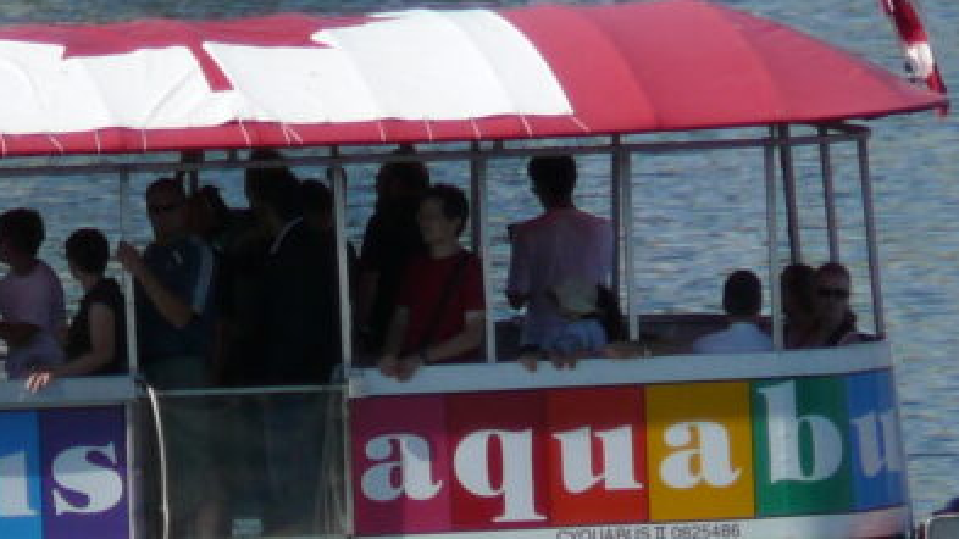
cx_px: 107
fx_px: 25249
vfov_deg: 1.2
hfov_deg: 2.2
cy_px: 305
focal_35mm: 993
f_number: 4.2
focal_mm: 52
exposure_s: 1/800
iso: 80
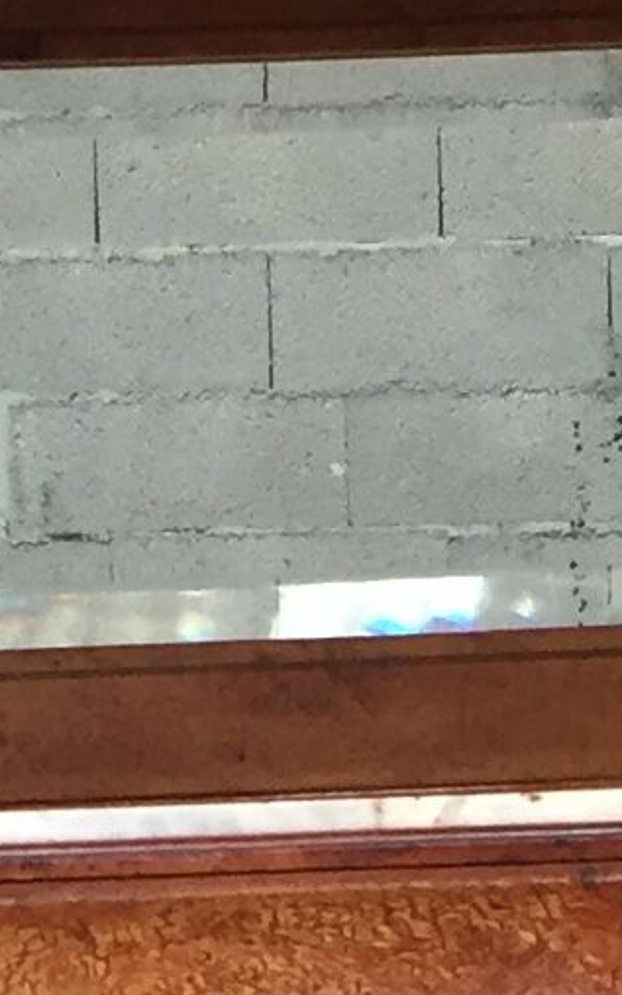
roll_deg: +3.0
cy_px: 1280
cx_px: 18
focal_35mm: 198
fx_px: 5369
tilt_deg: -2.7
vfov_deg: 10.4
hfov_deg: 6.6
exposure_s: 1/33
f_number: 2.2
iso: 80
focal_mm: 4.15
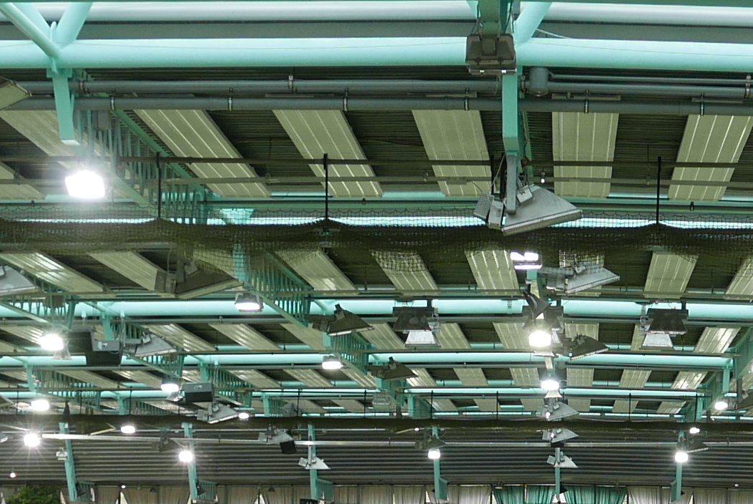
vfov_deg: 9.5
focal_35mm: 142
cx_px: 613
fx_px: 2973
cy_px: 633
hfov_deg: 14.3
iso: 200
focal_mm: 15.9
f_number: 2.3
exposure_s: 1/80
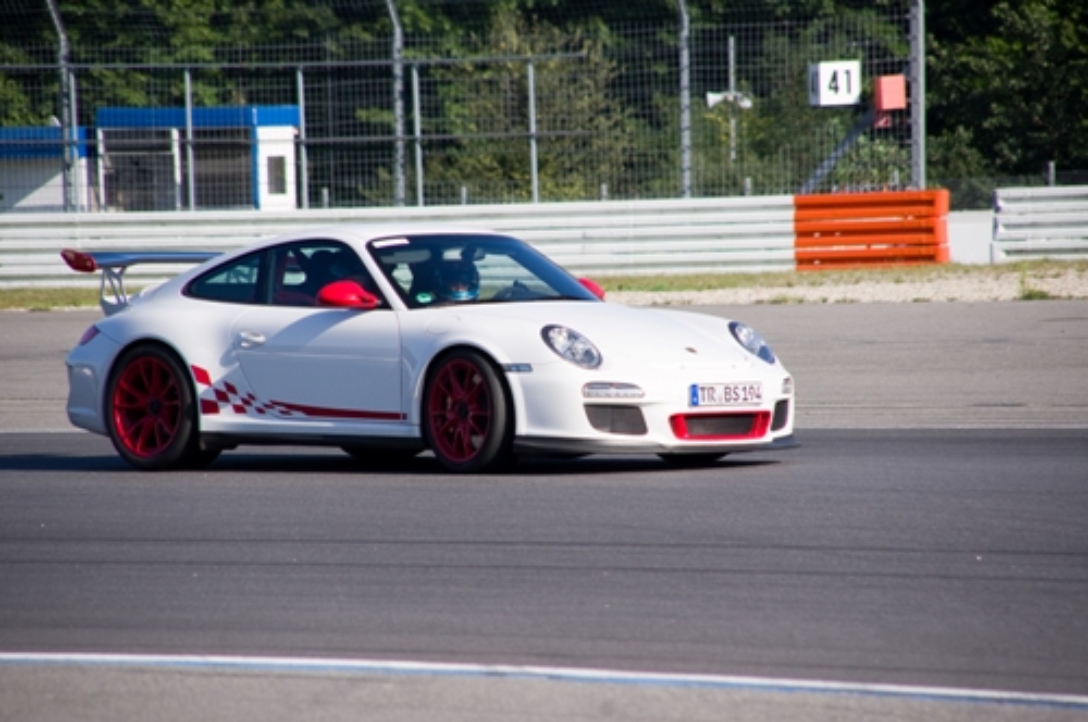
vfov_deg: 4.6
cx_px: 544
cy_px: 361
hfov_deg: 6.9
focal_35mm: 300
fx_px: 9055
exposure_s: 1/640
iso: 200
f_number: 6.7
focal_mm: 200
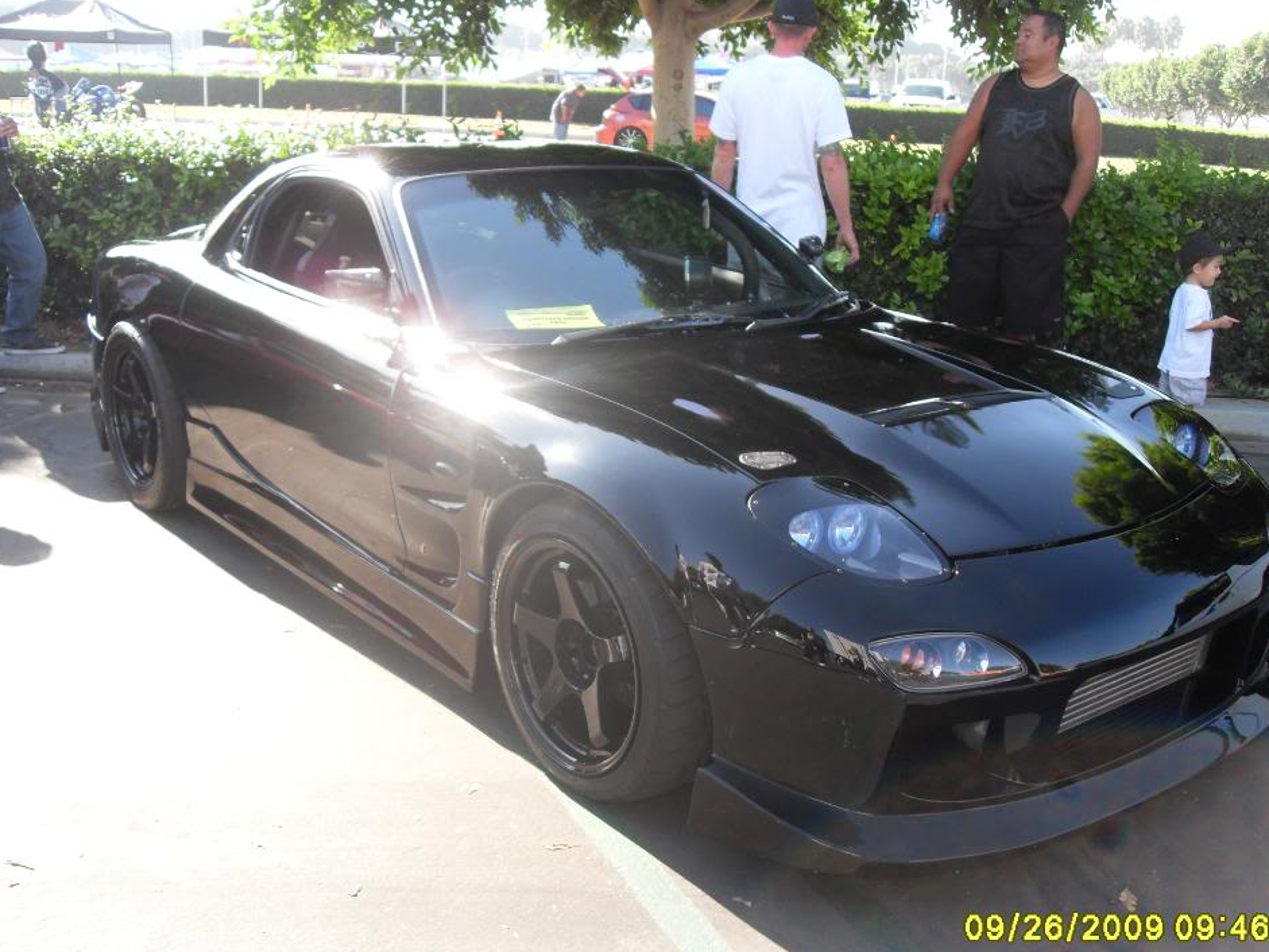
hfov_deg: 50.1
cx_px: 661
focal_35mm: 37
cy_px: 511
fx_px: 1357
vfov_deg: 38.7
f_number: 2.8
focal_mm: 6.3
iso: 80
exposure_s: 1/180
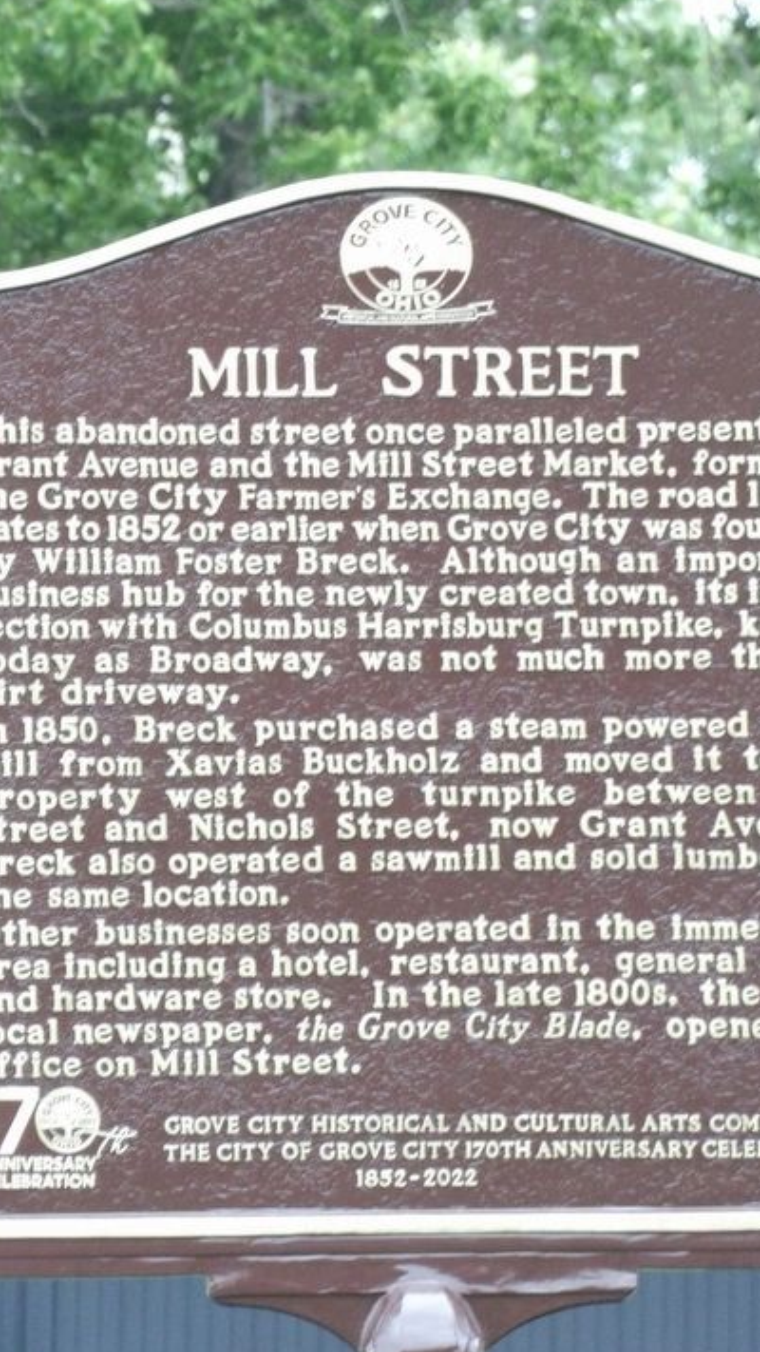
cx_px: 401
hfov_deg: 2.7
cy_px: 643
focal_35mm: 445
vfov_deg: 4.9
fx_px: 15941
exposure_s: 1/50
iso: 790
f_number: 4.2
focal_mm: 65.2
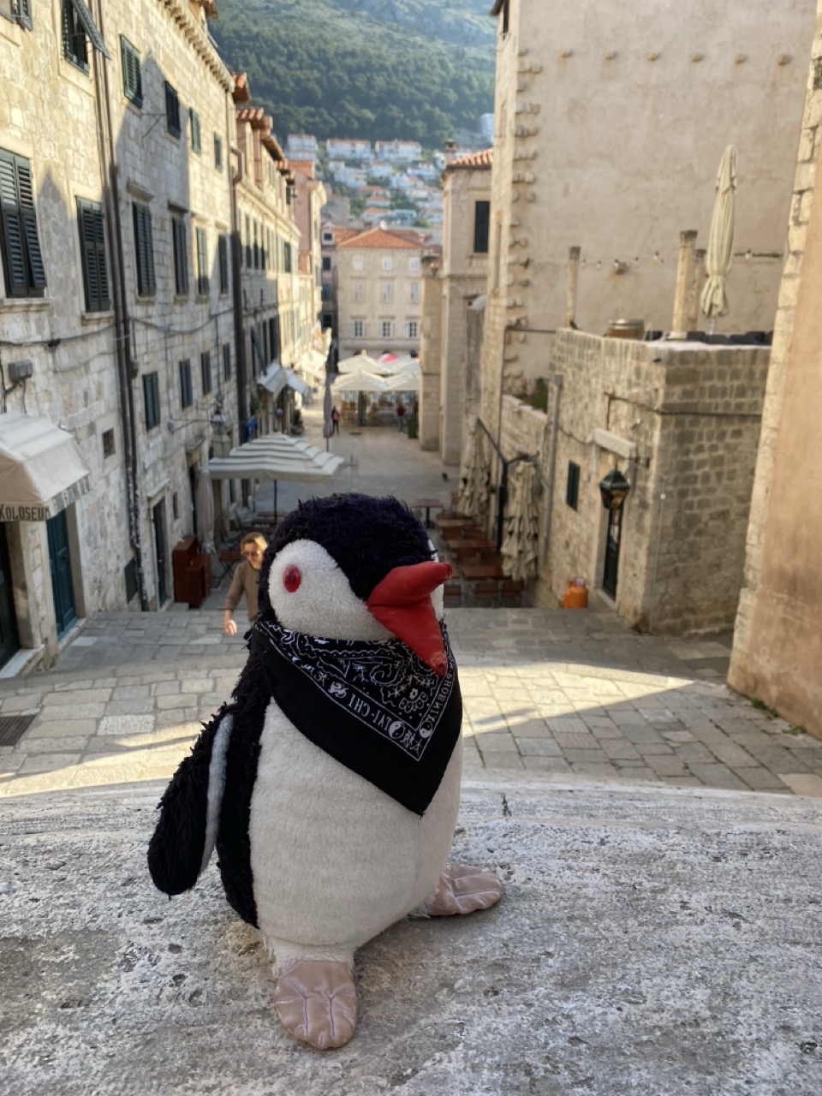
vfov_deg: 67.3
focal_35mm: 26
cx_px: 411
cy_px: 548
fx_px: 823
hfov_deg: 53.1
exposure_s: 1/594
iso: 32
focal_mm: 4.25
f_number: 1.8
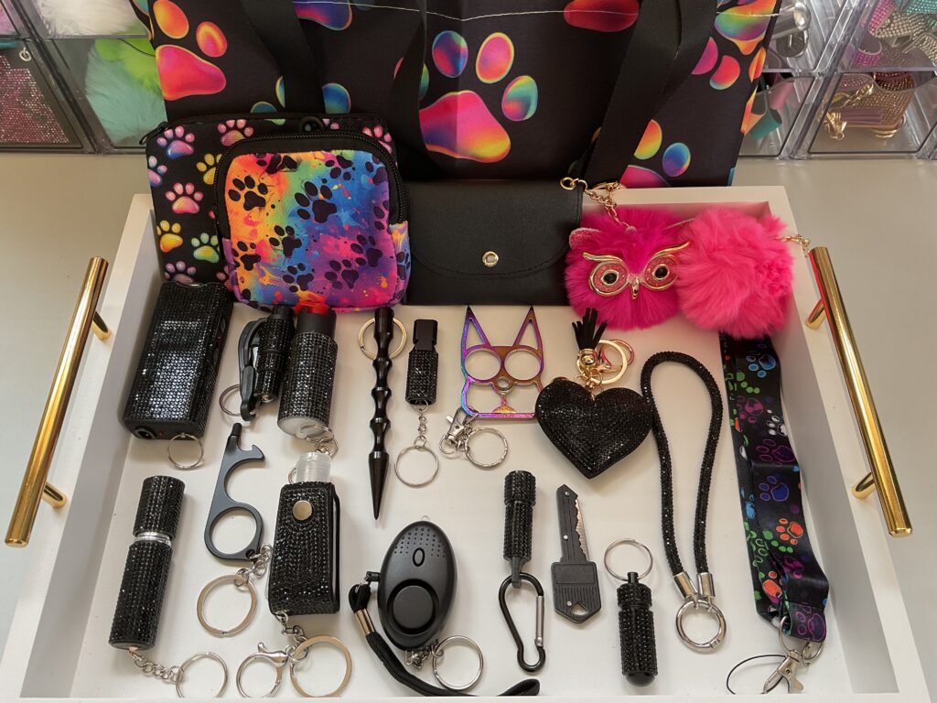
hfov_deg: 61.7
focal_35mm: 29
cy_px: 352
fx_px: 785
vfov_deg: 48.2
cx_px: 468
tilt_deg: -58.6
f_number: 1.8
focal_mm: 3
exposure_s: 1/60
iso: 40
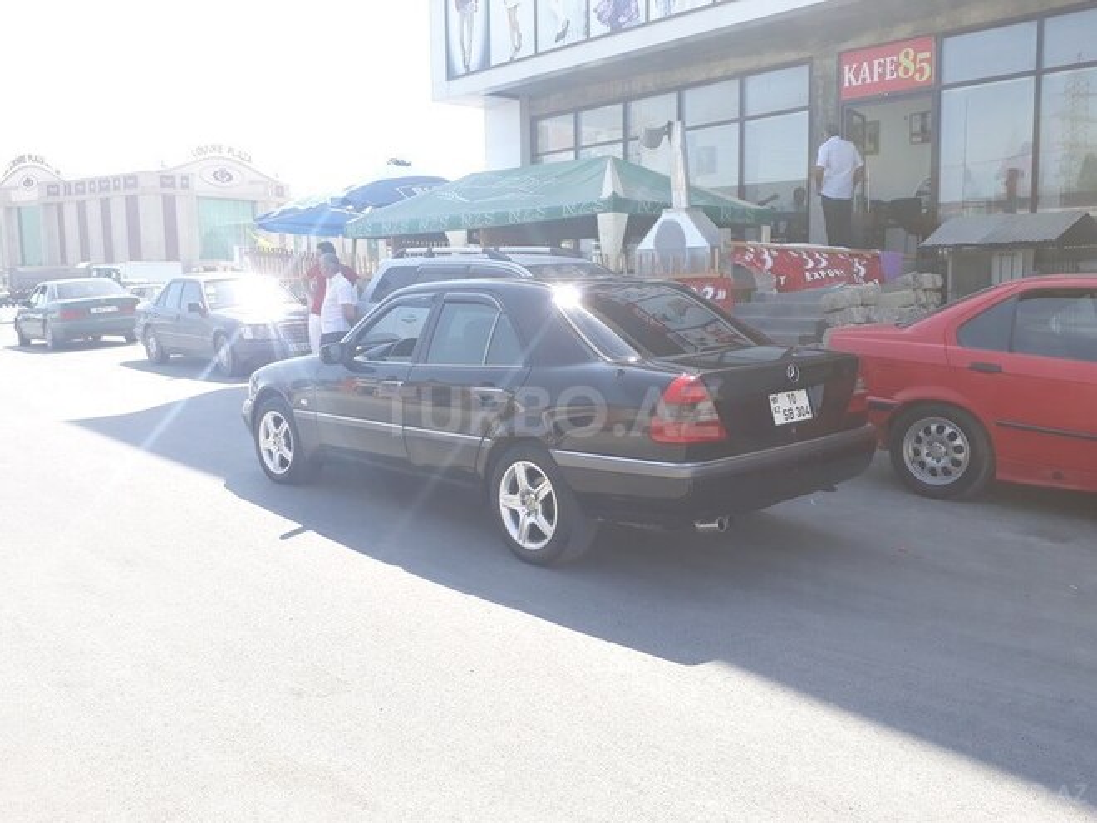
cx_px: 548
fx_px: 856
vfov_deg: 51.4
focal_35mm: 27
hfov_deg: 65.3
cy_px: 412
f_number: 1.9
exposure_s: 1/493
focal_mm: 3.6
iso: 40
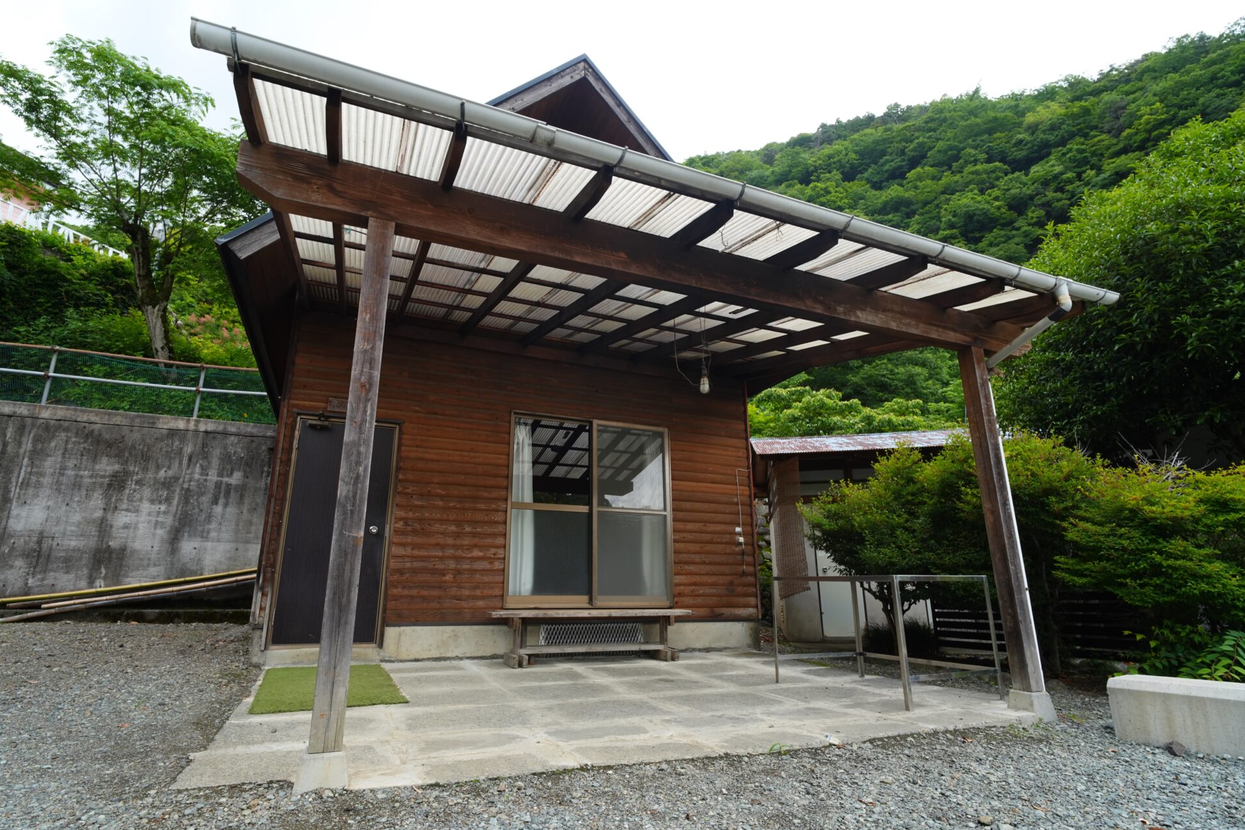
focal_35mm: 17
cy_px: 429
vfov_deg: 70.4
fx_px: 588
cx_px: 597
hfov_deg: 93.2
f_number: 8
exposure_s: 1/160
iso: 400
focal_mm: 16
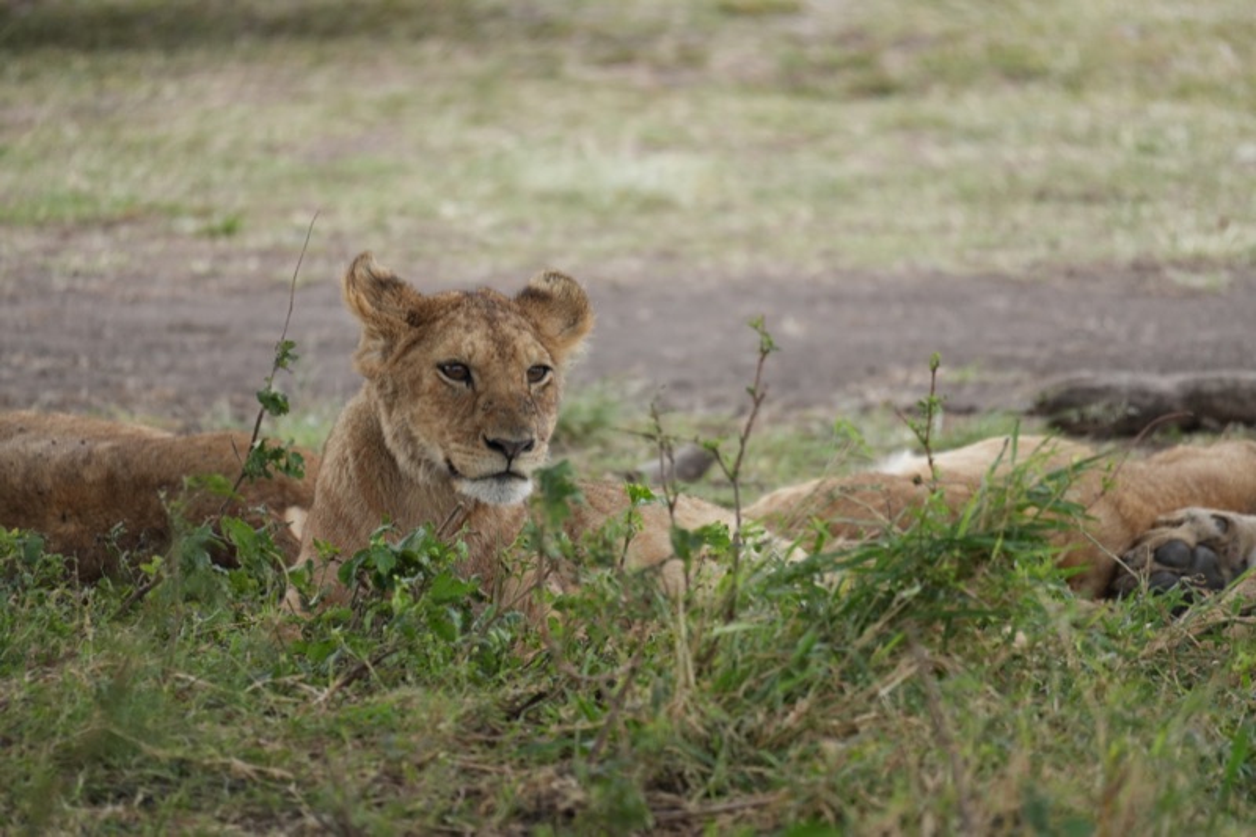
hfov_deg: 3.9
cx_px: 628
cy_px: 418
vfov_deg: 2.6
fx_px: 18312
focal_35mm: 525
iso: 500
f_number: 6.3
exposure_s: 1/500
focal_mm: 350
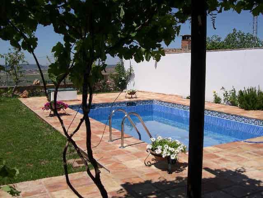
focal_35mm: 38
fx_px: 289
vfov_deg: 37.8
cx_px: 132
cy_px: 99
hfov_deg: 49.0
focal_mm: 8
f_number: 7.6
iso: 100
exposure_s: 1/367
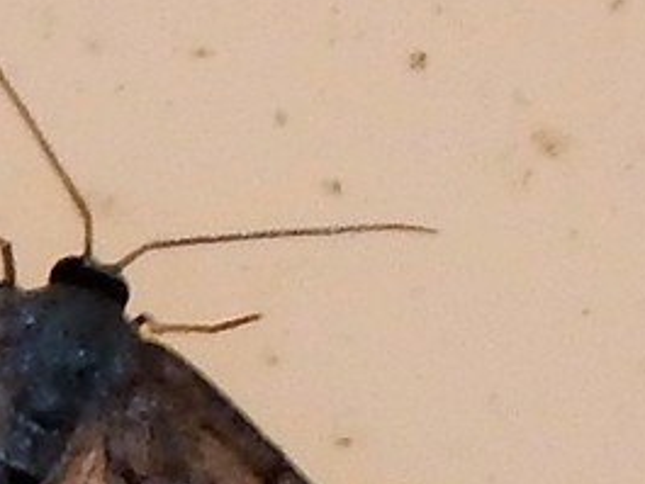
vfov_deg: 1.7
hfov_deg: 2.2
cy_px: 448
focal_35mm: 898
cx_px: -16
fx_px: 16740
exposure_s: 1/160
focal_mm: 50.1
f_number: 5.7
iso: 125
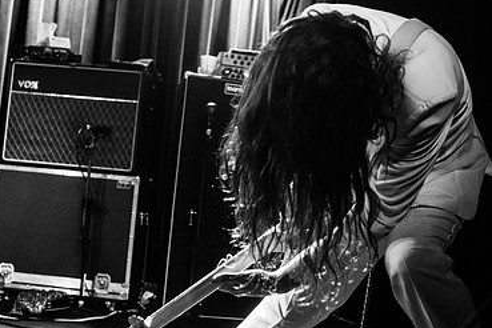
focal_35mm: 55
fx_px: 752
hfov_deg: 36.2
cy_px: 195
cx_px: 285
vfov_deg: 24.6
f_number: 3.2
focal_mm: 35
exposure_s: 1/125
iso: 3200
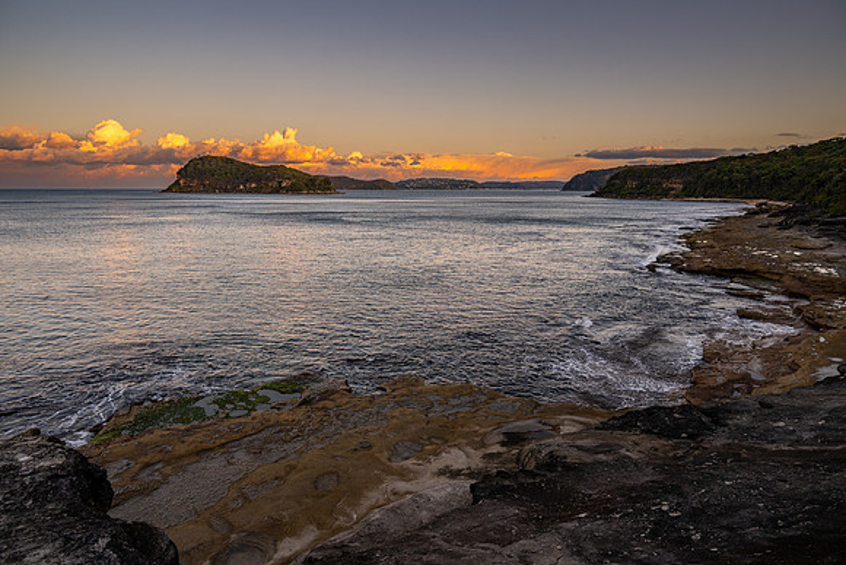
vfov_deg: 52.9
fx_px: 567
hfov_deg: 73.4
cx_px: 423
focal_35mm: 24
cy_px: 282
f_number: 8
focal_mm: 24
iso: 100
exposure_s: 1/80
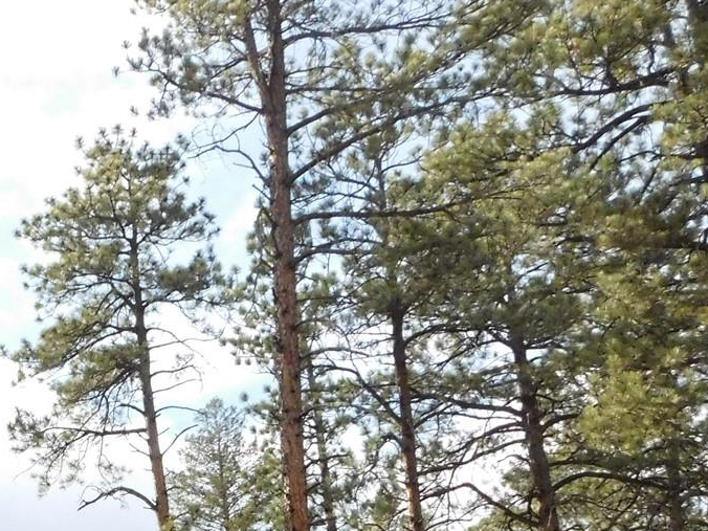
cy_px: 618
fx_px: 1452
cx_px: -90
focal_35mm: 71
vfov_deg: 19.6
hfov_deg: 25.2
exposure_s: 1/800
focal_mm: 5.3
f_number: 6.4
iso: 800
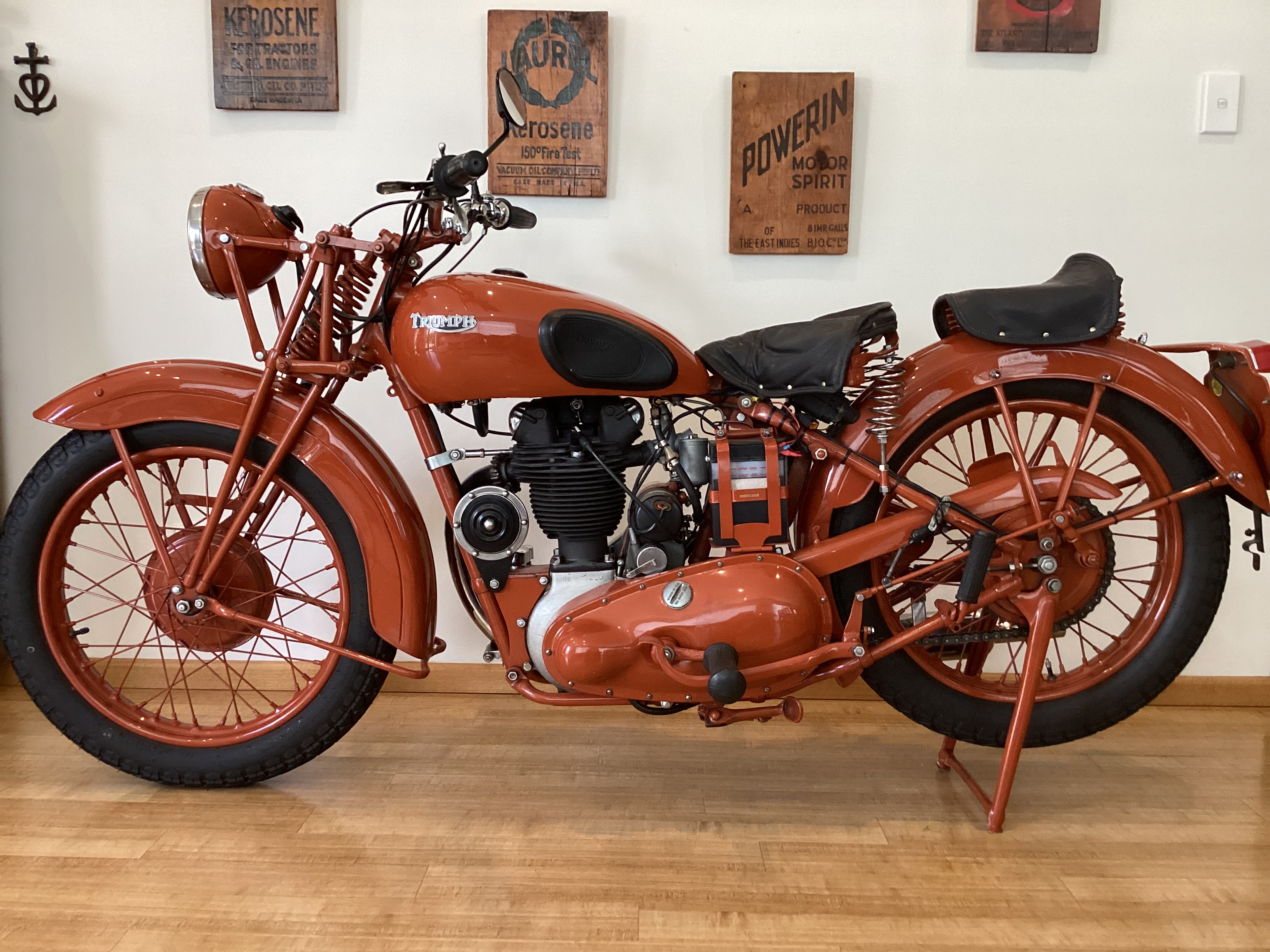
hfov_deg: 58.4
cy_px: 476
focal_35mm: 31
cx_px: 635
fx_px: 1137
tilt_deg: -7.3
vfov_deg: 45.4
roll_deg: -0.7
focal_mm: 3.3
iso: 250
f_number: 2.4
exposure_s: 1/60
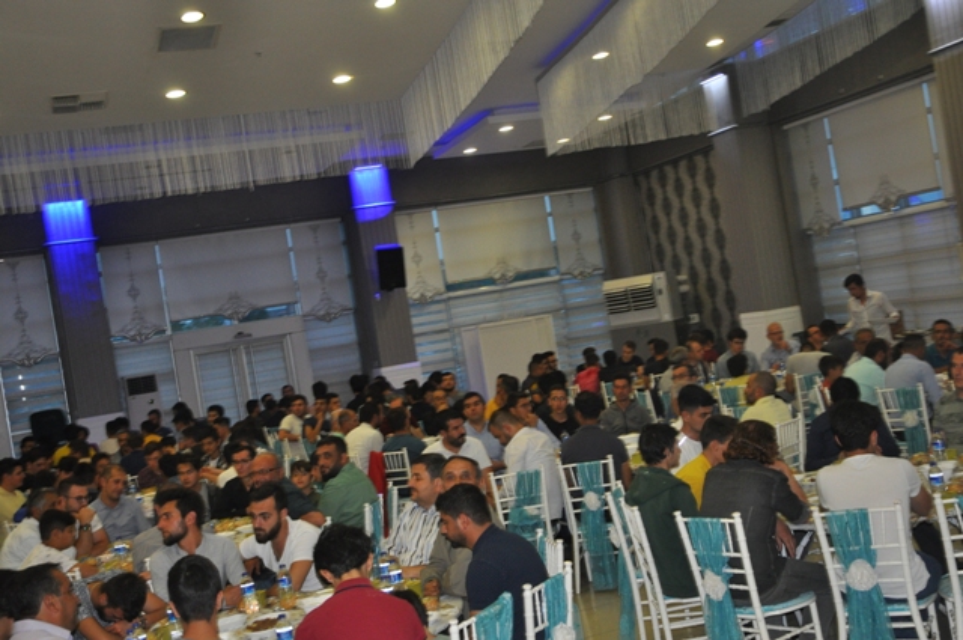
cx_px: 482
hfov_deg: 42.4
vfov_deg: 28.9
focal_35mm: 46
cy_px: 320
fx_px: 1242
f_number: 4
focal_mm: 31
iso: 800
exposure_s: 1/60
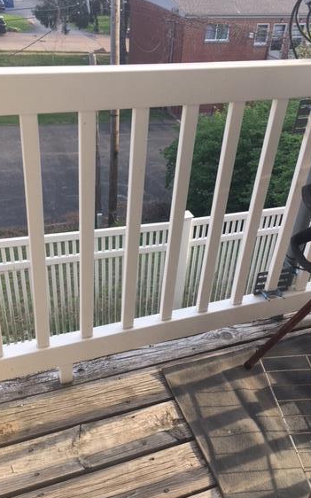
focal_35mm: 35
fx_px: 475
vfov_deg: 55.3
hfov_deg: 36.3
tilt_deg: -33.6
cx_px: 151
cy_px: 237
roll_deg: -2.6
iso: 25
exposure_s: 1/120
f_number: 2.2
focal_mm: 4.15
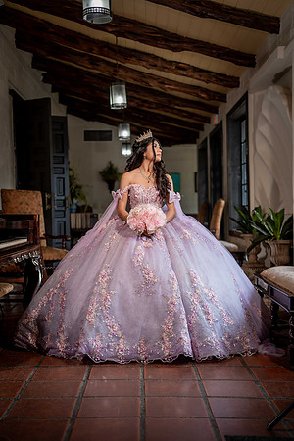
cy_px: 220
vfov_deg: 38.9
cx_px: 147
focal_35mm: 51
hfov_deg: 26.5
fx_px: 625
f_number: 2.2
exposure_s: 1/400
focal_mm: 51
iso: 400
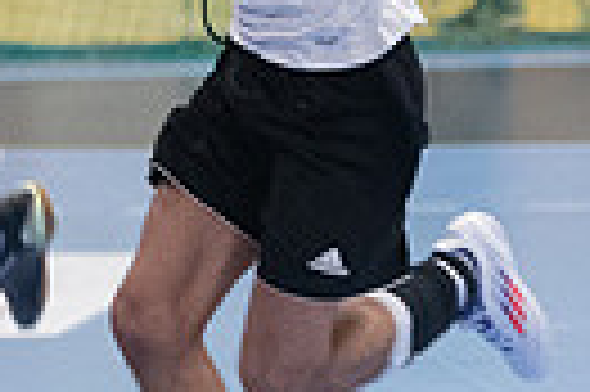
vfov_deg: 1.6
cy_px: 88
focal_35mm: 867
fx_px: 14191
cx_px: -176
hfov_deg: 2.4
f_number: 3.5
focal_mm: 130
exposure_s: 1/500
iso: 8000
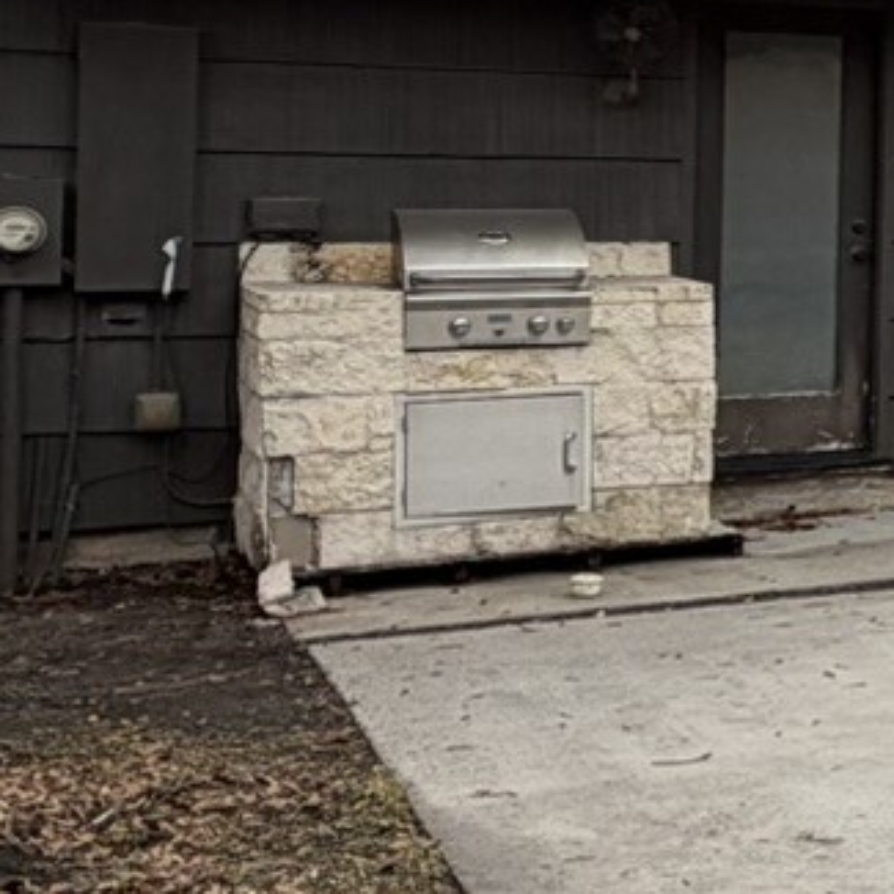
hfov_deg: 17.4
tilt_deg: +1.6
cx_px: 1667
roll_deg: -1.3
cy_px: 151
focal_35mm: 78
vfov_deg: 21.8
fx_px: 2279
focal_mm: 2.22
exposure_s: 1/518
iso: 40
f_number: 2.2
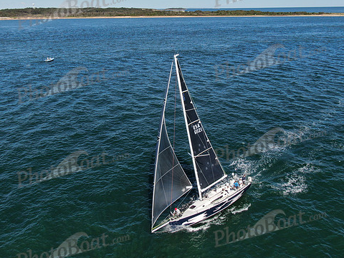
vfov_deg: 48.1
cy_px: 114
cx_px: 172
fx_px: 288
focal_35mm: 29
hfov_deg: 61.7
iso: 100
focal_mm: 4.39
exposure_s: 1/1600
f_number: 2.8
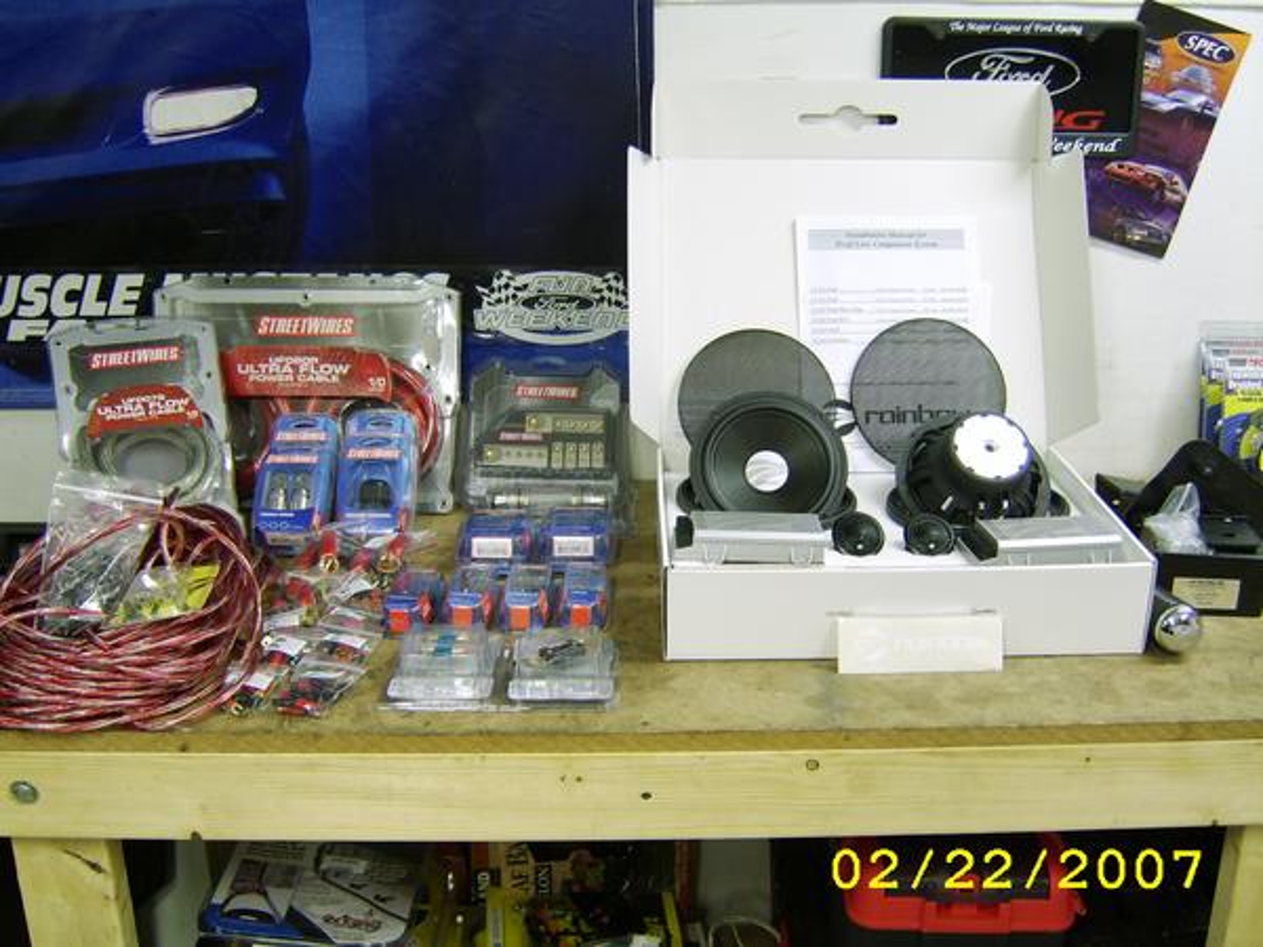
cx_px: 632
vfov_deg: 45.4
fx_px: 1131
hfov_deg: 58.4
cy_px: 474
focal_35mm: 31
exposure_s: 1/6
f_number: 2.7
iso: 71
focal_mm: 8.13
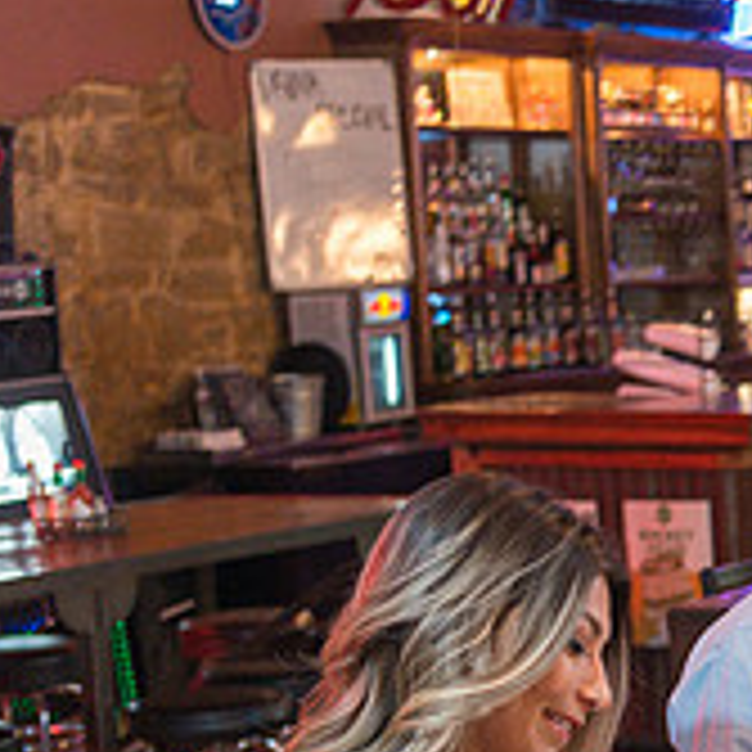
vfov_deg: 16.2
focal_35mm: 107
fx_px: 2630
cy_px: 568
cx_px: 1283
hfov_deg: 14.6
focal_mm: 35
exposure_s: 1/50
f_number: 2.8
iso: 1250
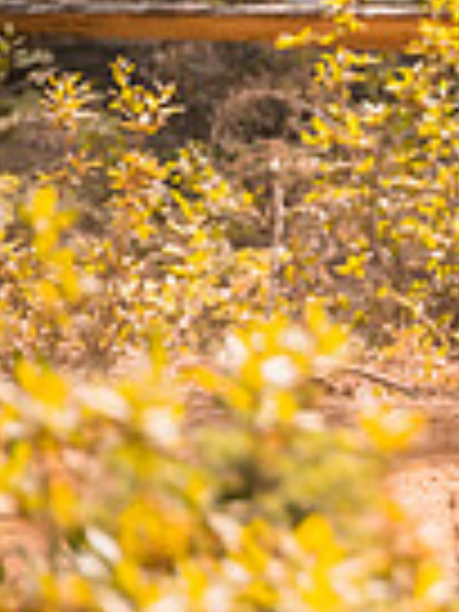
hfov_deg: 1.9
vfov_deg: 2.5
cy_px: -72
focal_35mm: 800
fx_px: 14144
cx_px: 1044
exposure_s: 1/1600
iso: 220
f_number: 2.8
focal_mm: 195
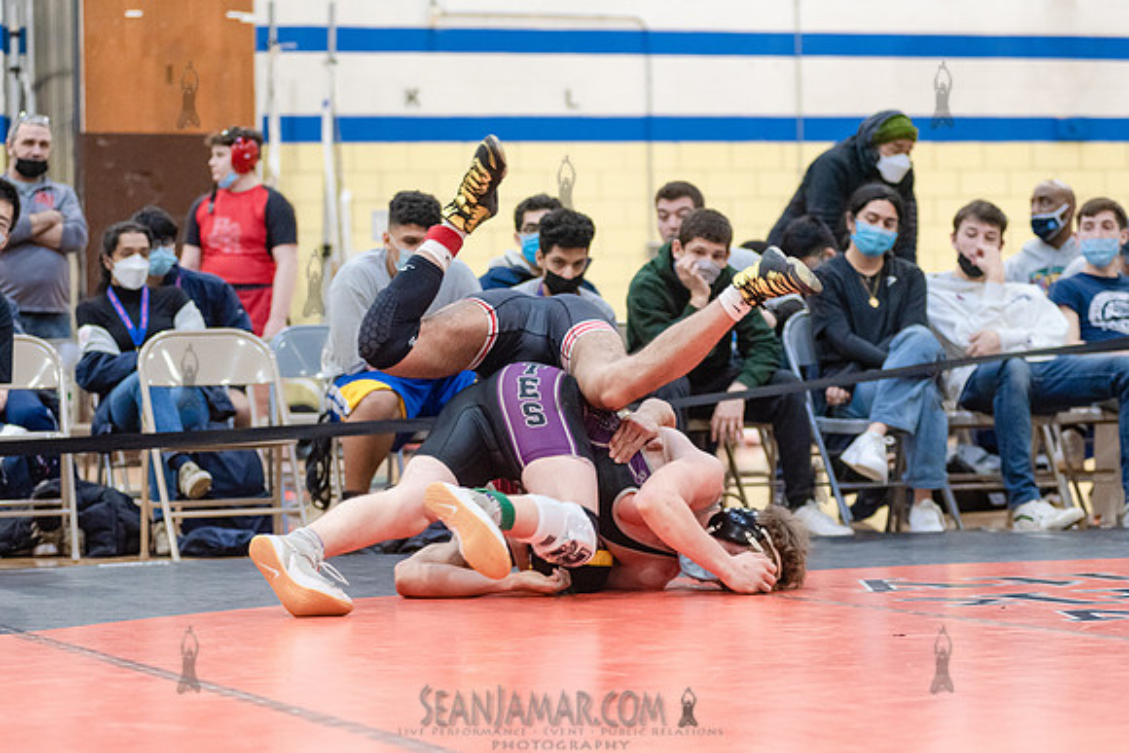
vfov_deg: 11.8
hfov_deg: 17.7
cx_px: 548
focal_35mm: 116
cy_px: 436
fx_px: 3632
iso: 4000
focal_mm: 100
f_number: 3.5
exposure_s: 1/320
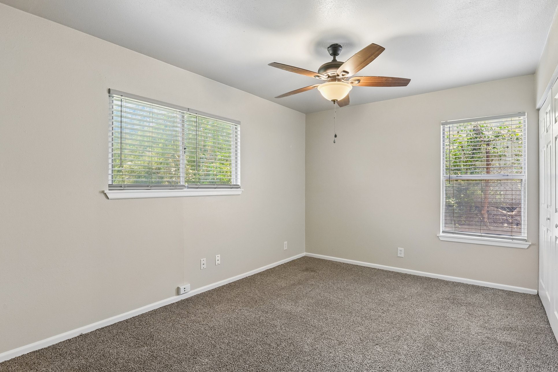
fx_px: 279
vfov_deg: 67.4
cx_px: 291
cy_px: 192
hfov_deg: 90.0
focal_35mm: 18
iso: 1600
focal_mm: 17
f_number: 8
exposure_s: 1/15
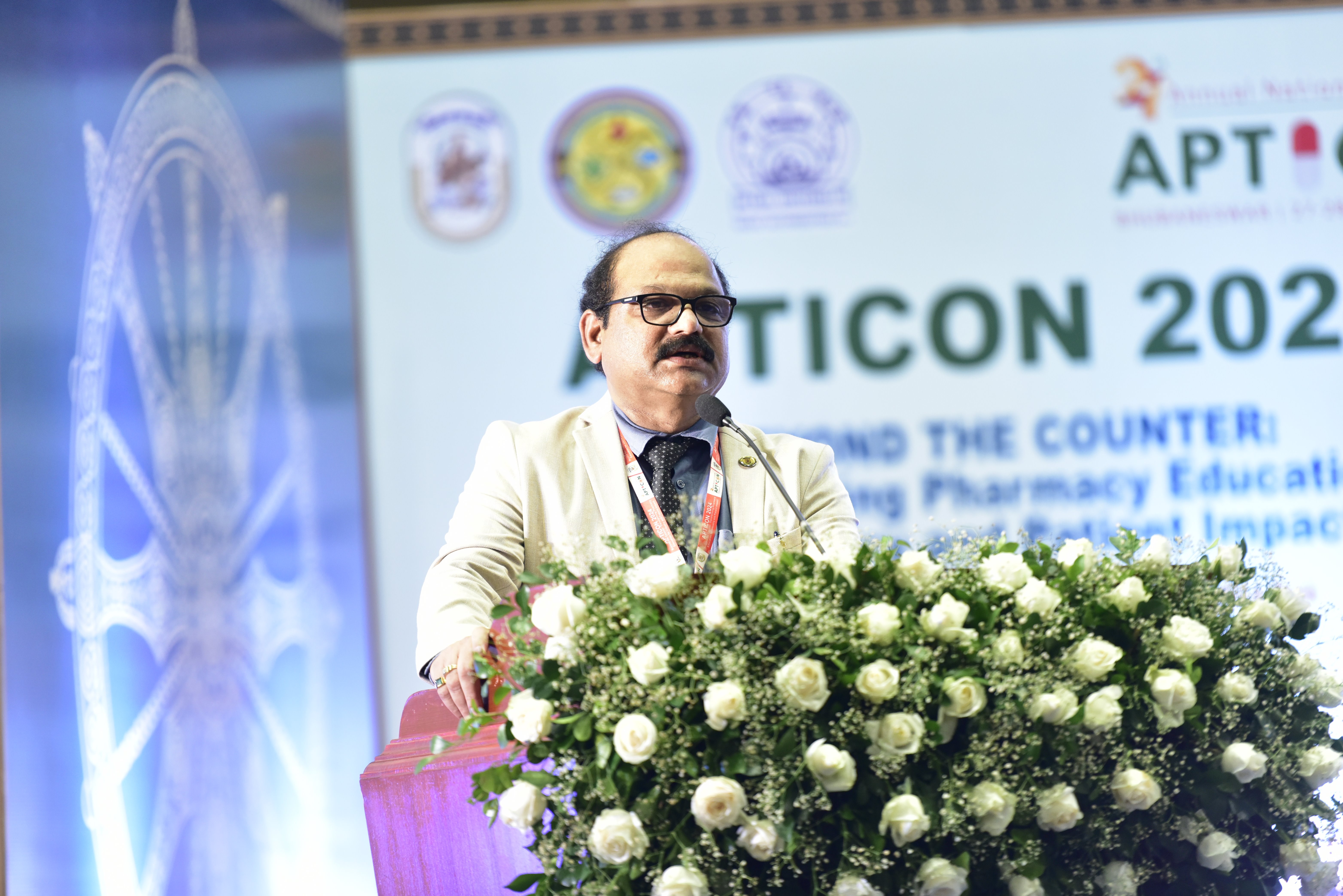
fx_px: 7090
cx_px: 672
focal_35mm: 190
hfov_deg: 10.8
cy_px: 448
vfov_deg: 7.2
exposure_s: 1/160
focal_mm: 190
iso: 2000
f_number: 2.8
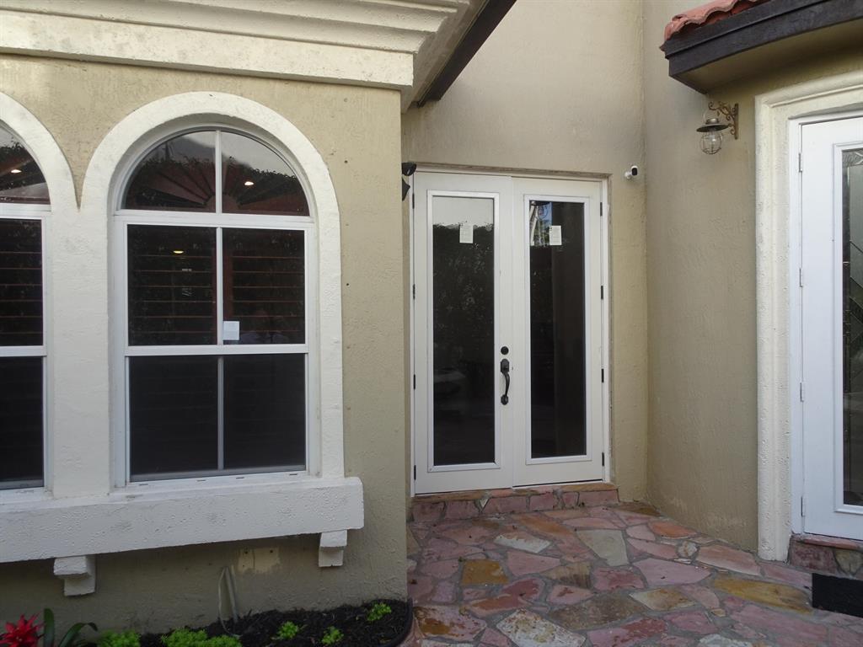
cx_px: 432
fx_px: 598
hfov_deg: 71.6
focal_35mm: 24
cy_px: 324
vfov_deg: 56.8
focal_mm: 4.1
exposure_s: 1/200
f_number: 3.5
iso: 80
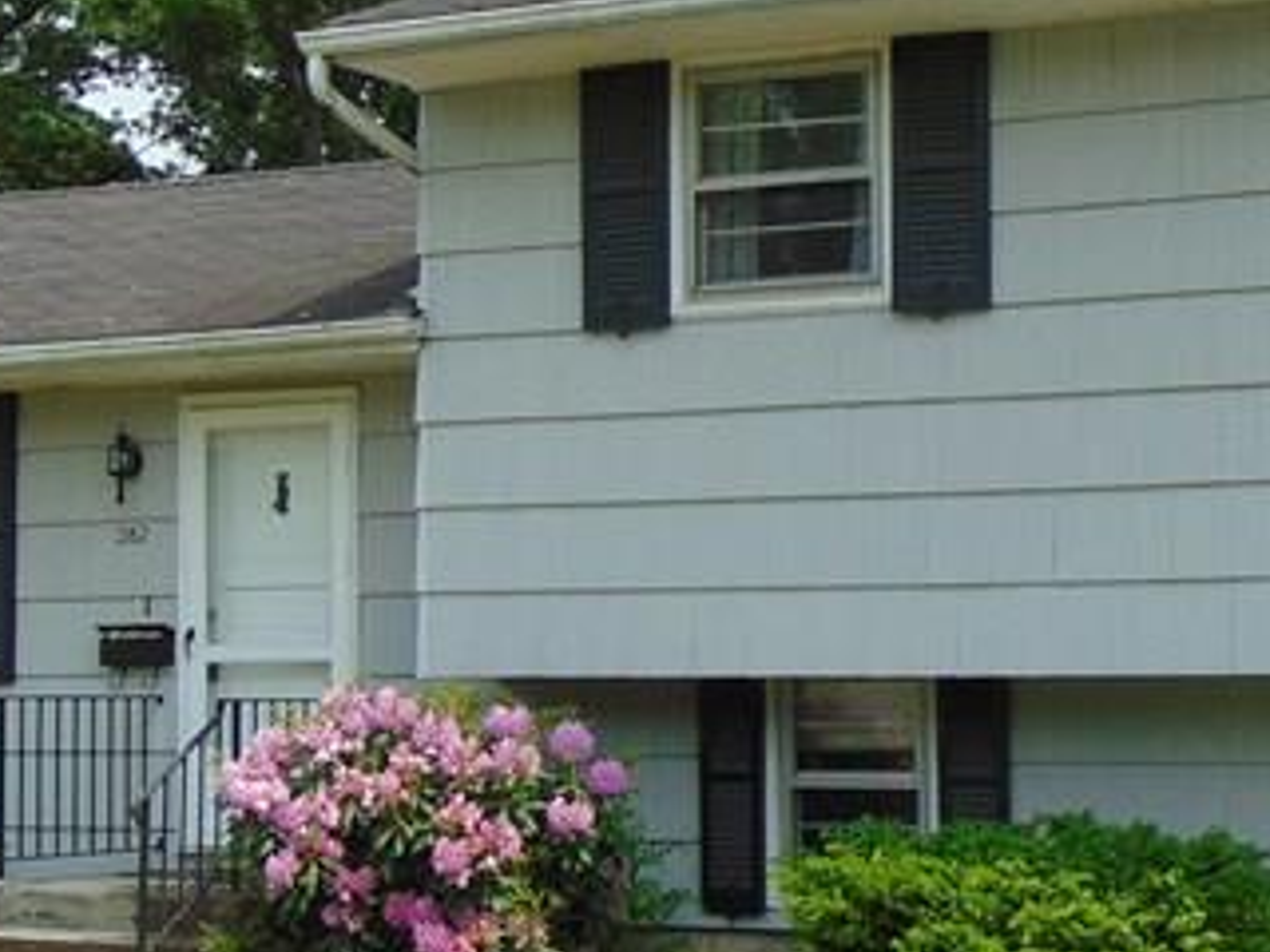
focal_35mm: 80
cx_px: 893
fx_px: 2935
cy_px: 476
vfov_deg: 18.4
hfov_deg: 24.2
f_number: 3
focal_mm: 4.5
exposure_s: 1/1000
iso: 80
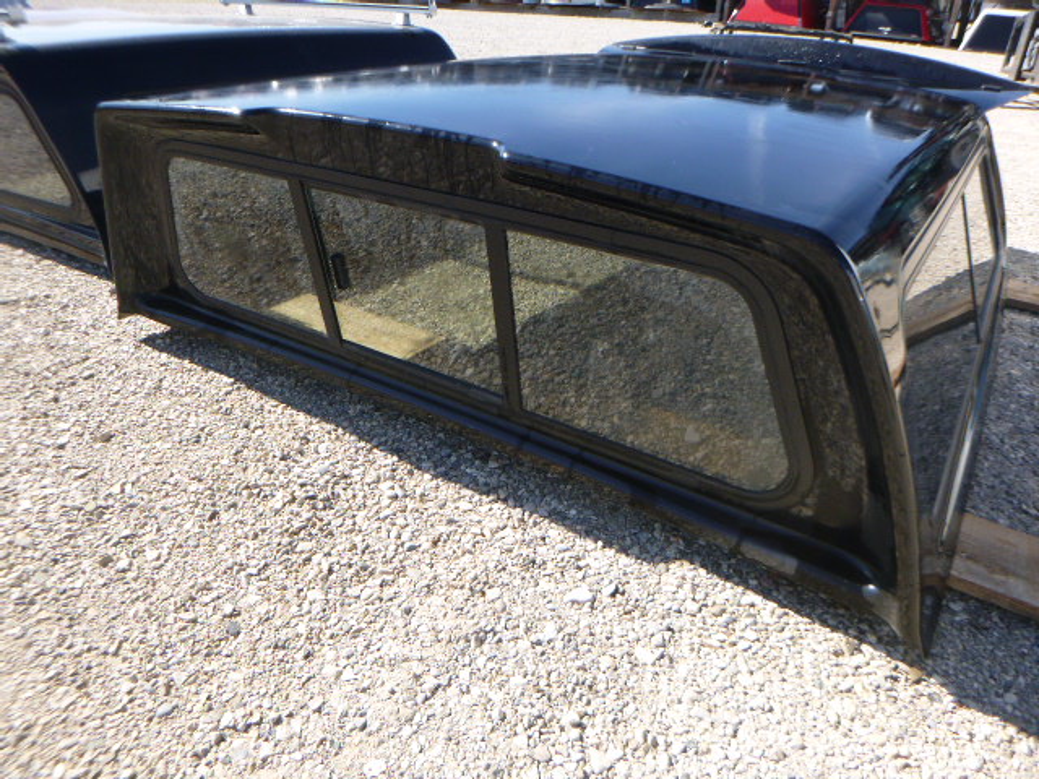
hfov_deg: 69.4
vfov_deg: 54.9
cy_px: 390
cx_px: 520
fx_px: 750
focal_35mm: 25
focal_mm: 4.5
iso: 100
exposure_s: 1/250
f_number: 3.9
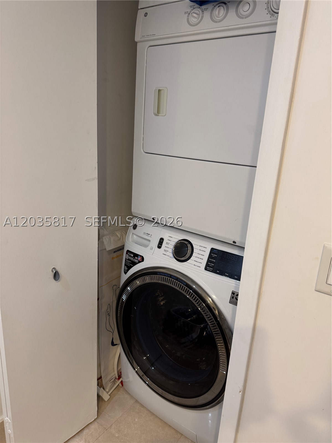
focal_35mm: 24
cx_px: 166
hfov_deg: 56.8
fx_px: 307
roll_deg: -2.5
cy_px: 222
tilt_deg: -17.1
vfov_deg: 71.6
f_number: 1.78
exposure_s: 1/60
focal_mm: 6.76
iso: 160
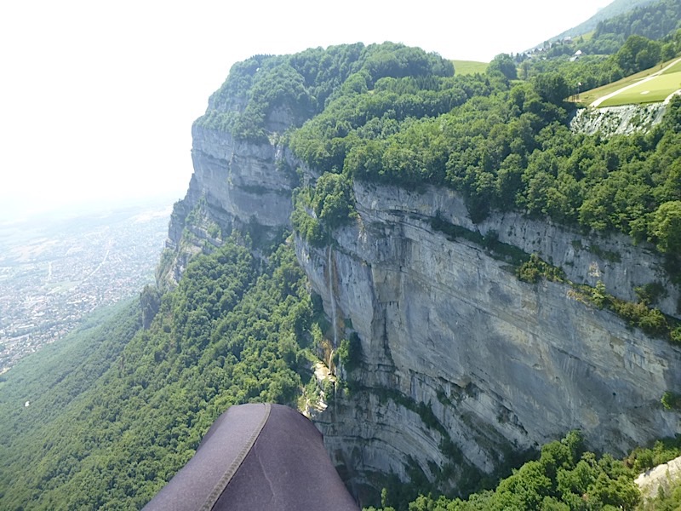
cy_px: 256
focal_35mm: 25
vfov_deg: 54.9
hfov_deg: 69.4
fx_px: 492
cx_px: 340
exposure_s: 1/500
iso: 100
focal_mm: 4.5
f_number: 3.1
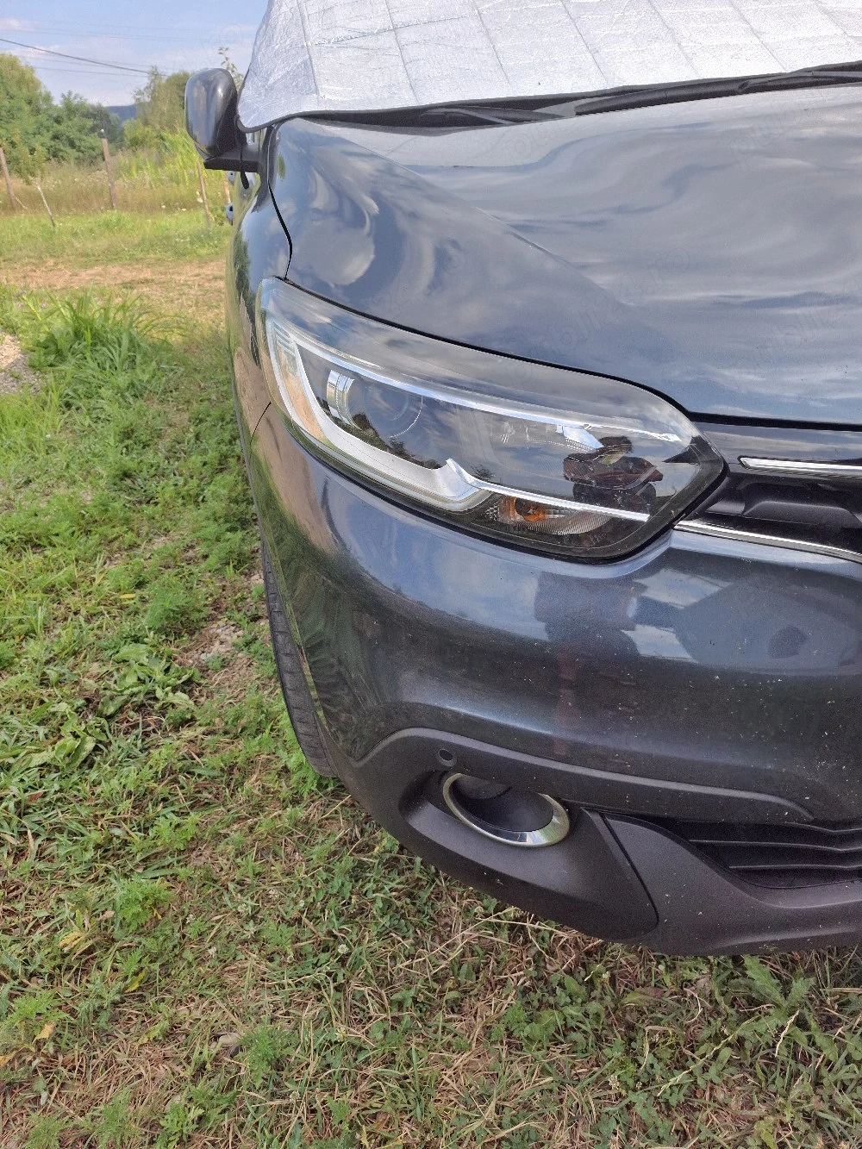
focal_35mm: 23
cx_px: 431
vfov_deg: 73.9
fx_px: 764
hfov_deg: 58.9
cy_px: 574
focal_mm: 5.54
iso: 50
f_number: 1.8
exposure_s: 1/625
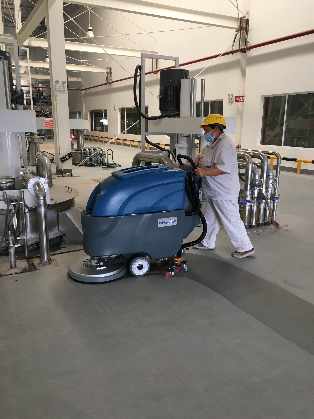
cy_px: 210
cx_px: 157
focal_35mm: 29
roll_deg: +0.0
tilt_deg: -14.5
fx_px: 351
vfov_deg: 61.7
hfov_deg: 48.2
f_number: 2.2
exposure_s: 1/33
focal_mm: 4.15
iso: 32
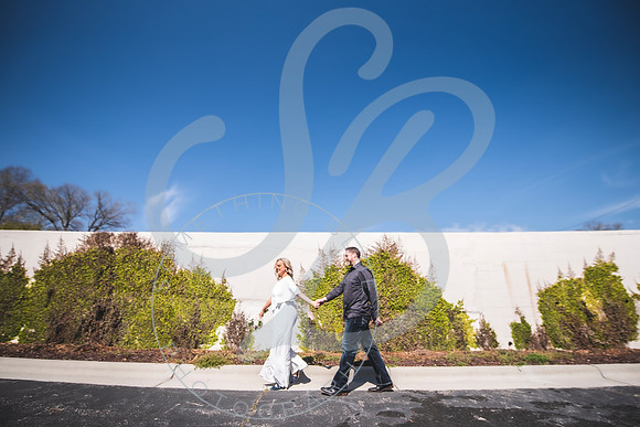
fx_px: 266
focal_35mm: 15
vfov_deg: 77.4
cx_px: 320
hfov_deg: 100.5
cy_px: 228
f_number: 2.8
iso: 100
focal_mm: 14
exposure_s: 1/3200
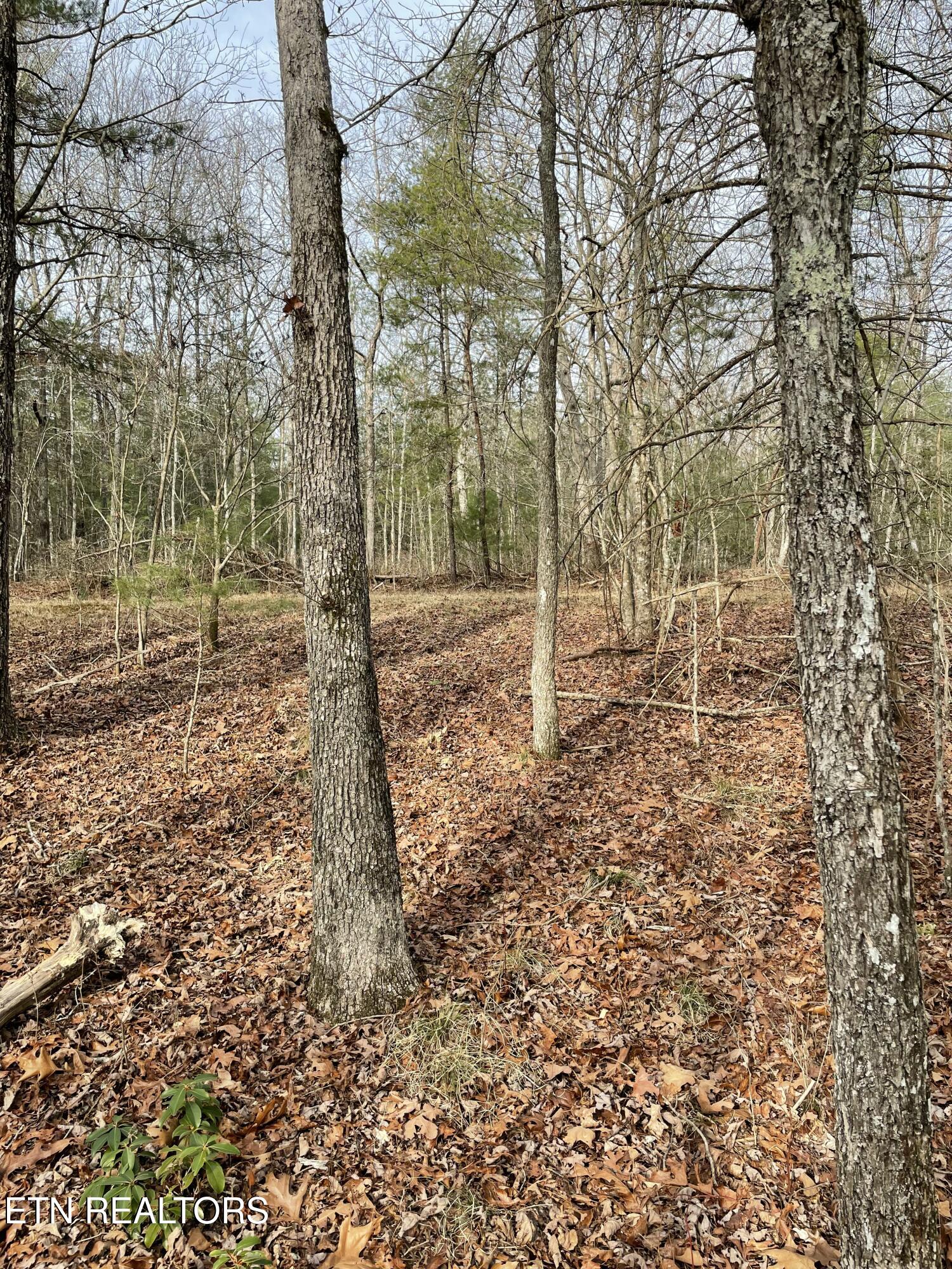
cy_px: 634
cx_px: 476
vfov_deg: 67.3
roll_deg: -1.9
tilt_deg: -1.3
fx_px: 953
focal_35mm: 26
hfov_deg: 53.1
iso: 32
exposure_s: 1/593
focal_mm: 4.2
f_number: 1.6
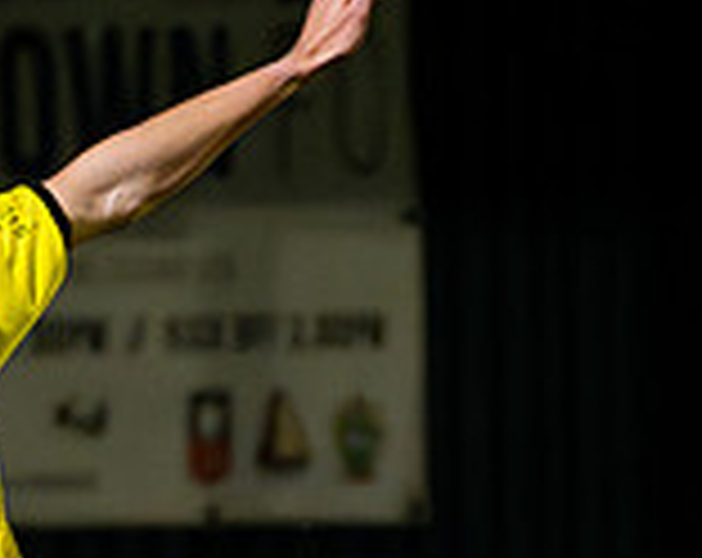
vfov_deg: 1.1
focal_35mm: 1431
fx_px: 29657
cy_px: 863
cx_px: 443
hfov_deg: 1.4
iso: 8000
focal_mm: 300
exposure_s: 1/1250
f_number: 2.8
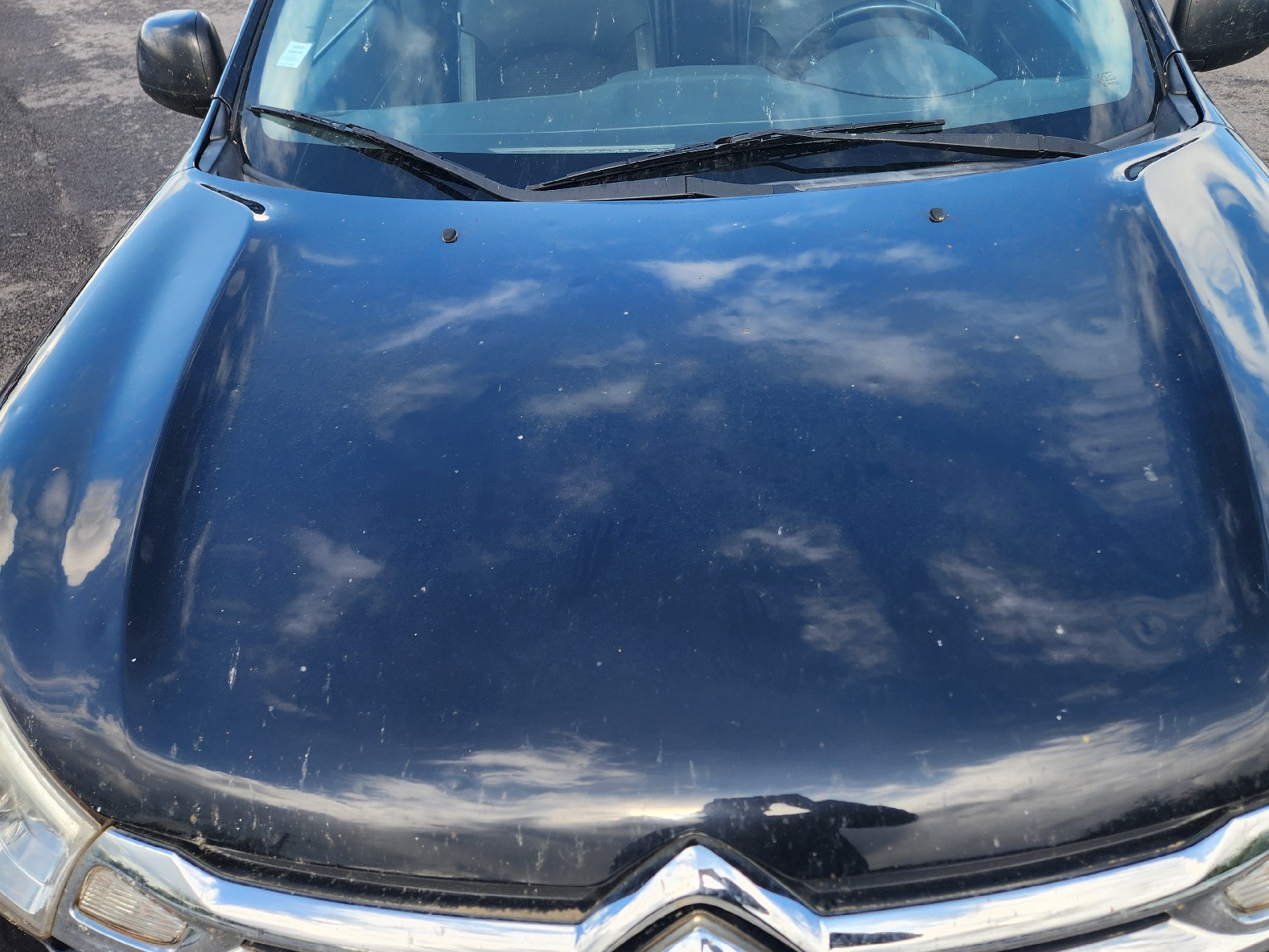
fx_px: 1027
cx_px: 713
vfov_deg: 49.7
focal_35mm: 28
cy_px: 442
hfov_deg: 63.2
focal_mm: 5.4
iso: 20
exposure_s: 1/294
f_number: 1.8
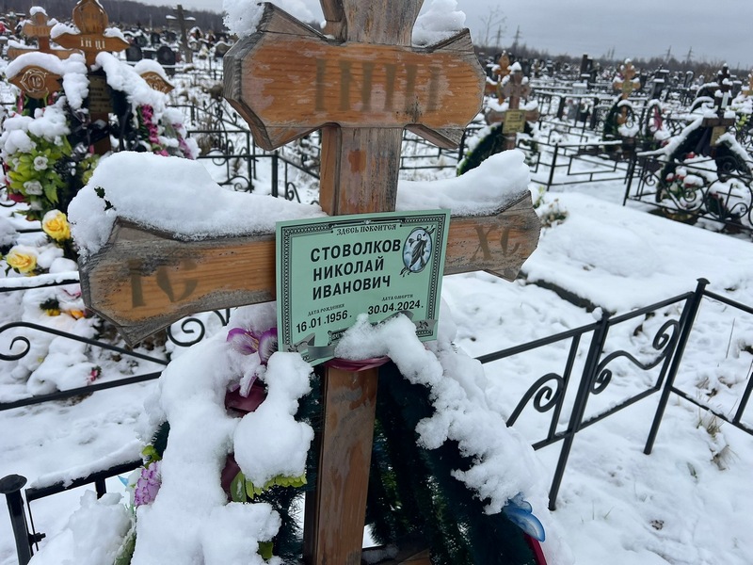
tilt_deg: -20.2
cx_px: 376
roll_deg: -2.0
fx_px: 566
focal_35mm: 26
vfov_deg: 53.1
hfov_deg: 67.3
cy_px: 282
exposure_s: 1/516
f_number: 1.5
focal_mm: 5.7
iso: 50
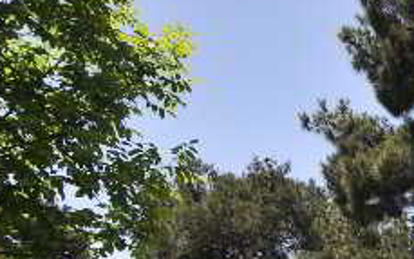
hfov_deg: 23.4
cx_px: 669
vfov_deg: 17.2
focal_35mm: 64
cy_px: 441
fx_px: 722
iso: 400
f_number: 4
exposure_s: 1/3200
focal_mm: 12
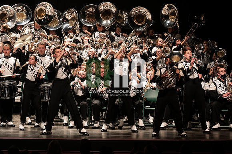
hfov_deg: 10.3
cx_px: 116
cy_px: 77
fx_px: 1288
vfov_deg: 6.9
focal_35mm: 200
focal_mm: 200
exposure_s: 1/500
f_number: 2.8
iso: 2500
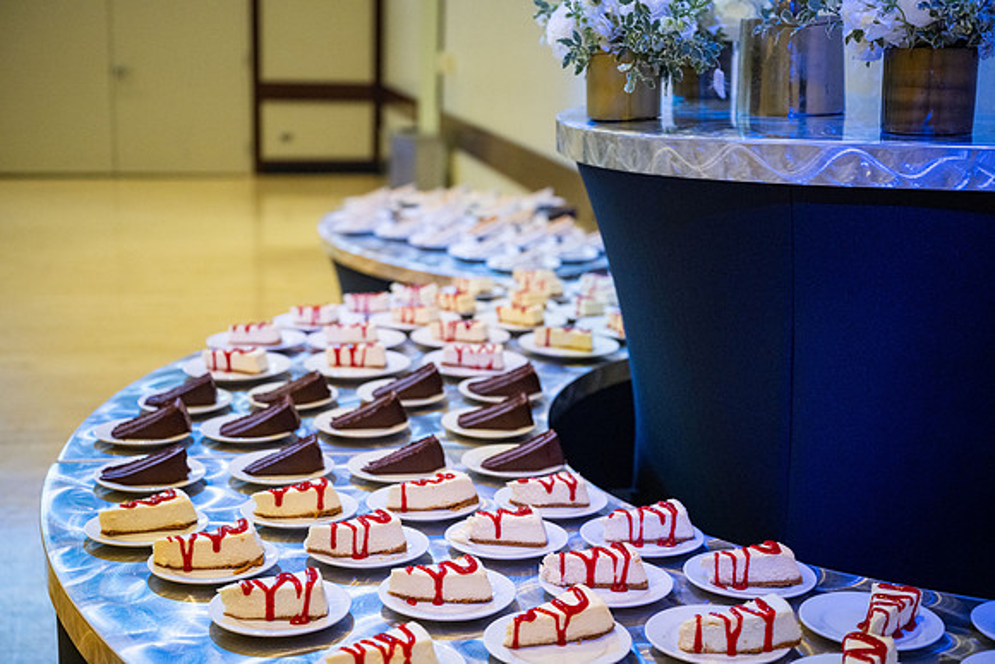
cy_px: 332
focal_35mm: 48
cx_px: 498
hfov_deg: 41.1
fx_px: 1327
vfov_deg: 28.1
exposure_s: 1/125
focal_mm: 48
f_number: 2.8
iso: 2000
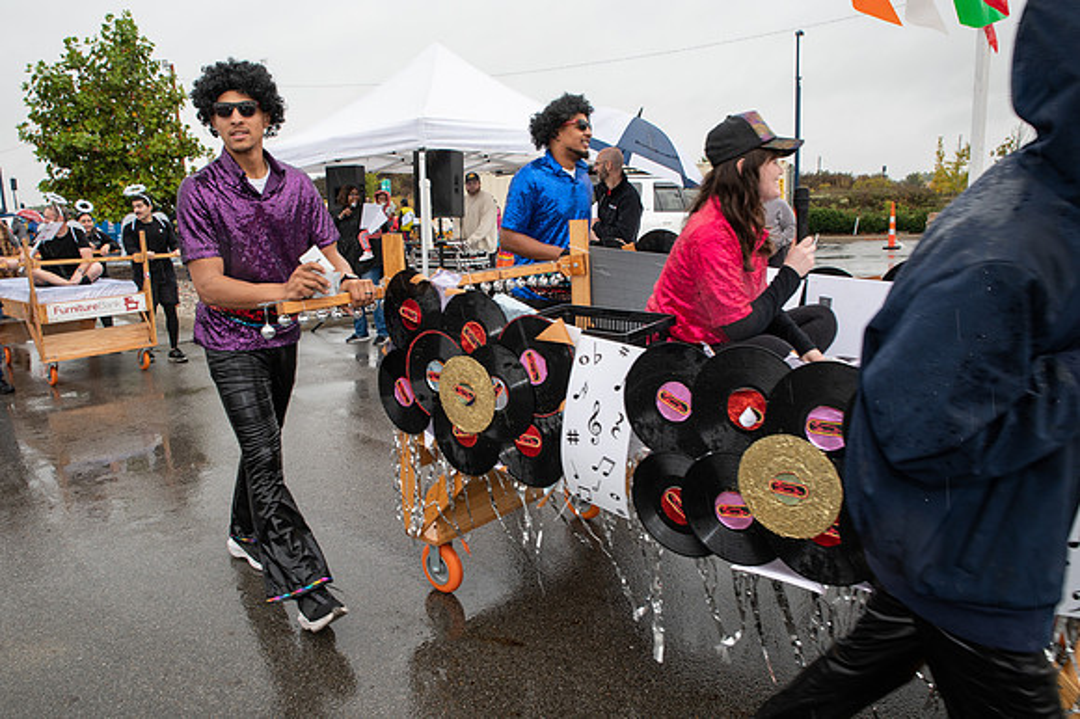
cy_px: 361
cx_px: 501
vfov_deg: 49.9
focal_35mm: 26
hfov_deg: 69.9
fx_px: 772
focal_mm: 24
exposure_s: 1/200
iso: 400
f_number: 7.1
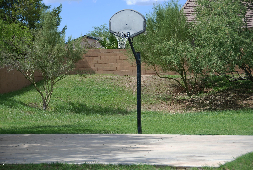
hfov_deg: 18.1
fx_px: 792
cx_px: 126
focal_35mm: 112
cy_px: 85
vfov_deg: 12.2
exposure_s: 1/500
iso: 160
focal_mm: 75
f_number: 5.6
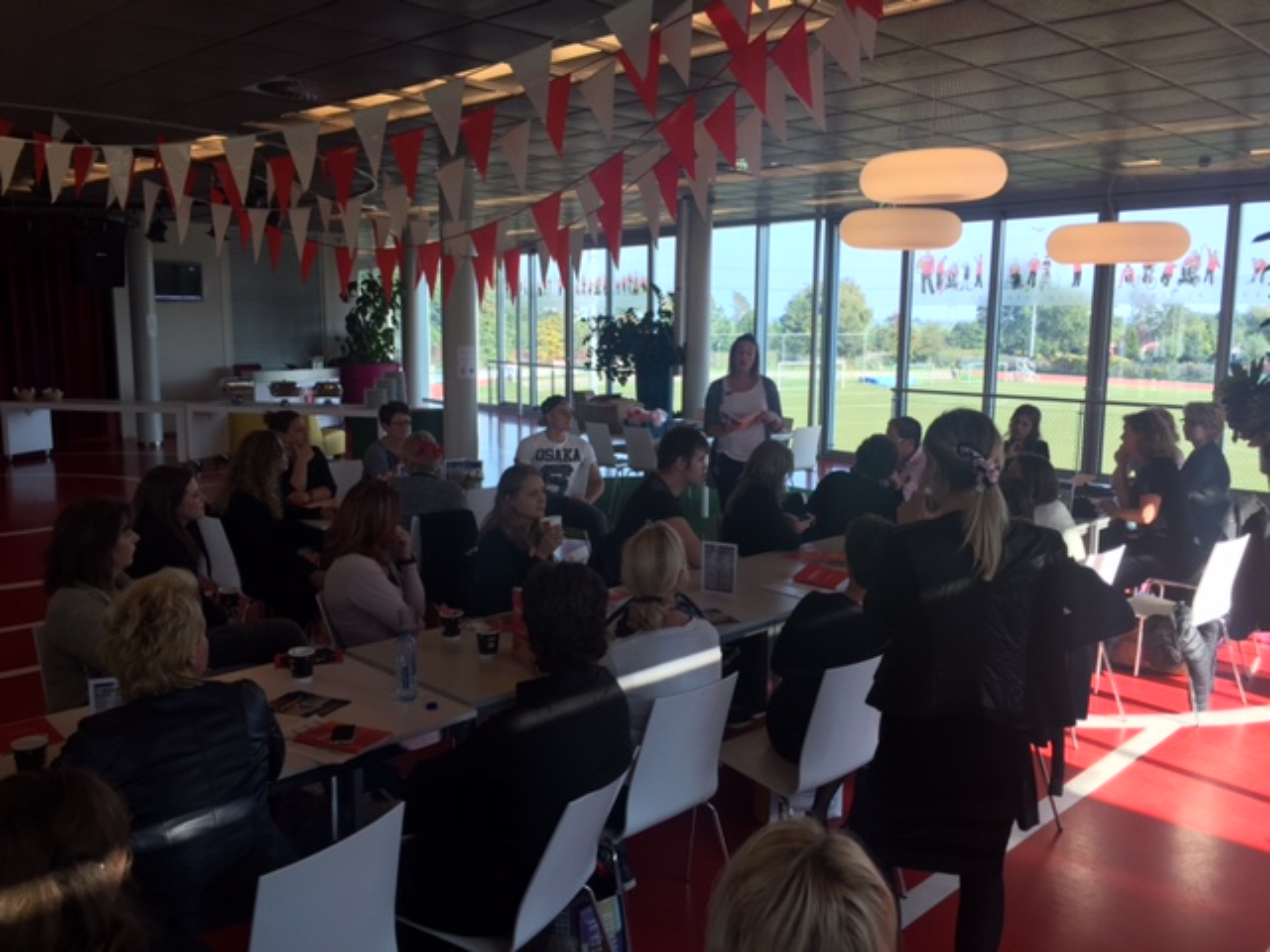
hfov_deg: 61.7
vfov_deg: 48.2
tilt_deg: -9.1
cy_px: 476
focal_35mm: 29
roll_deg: -0.3
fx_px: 1064
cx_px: 635
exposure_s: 1/120
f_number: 2.2
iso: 32
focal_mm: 4.15
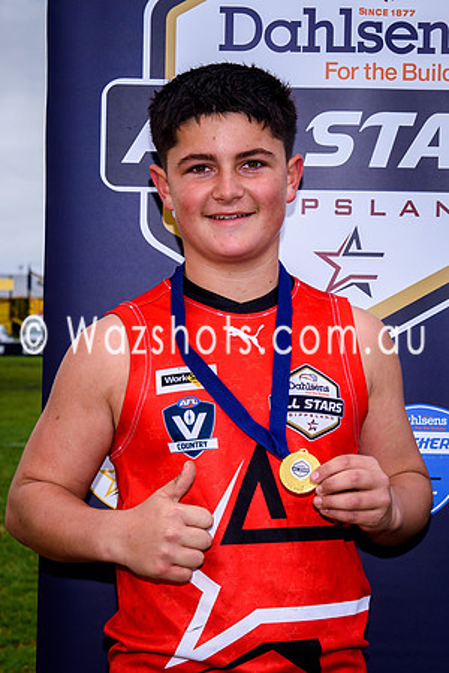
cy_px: 298
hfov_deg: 10.9
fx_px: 2348
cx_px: 234
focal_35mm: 126
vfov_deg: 16.3
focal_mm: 38
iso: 100
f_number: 5.6
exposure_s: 1/160
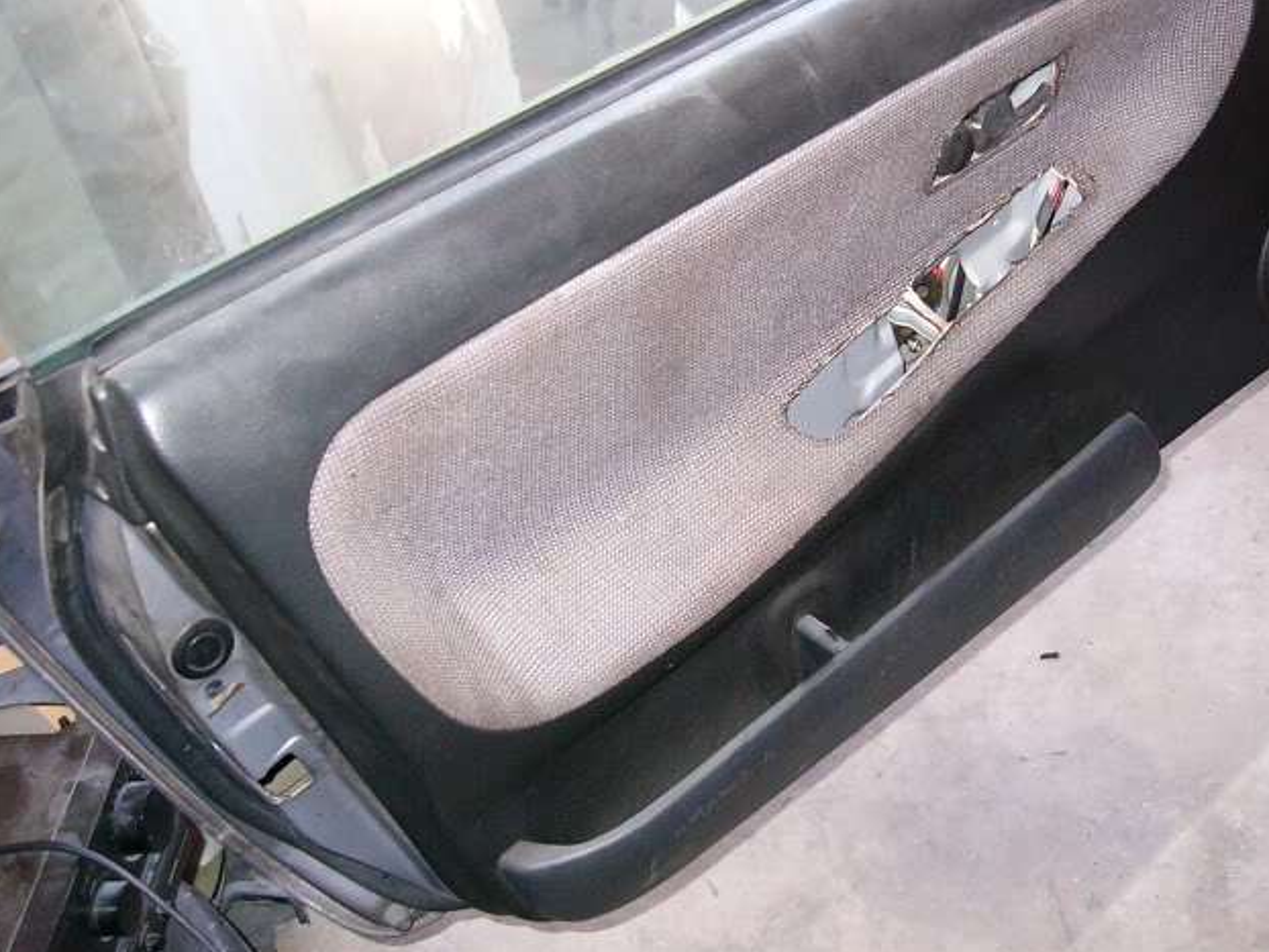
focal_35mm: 45
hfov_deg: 41.8
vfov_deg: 32.2
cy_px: 414
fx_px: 1650
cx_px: 767
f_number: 2.8
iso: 200
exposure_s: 1/60
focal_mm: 5.8
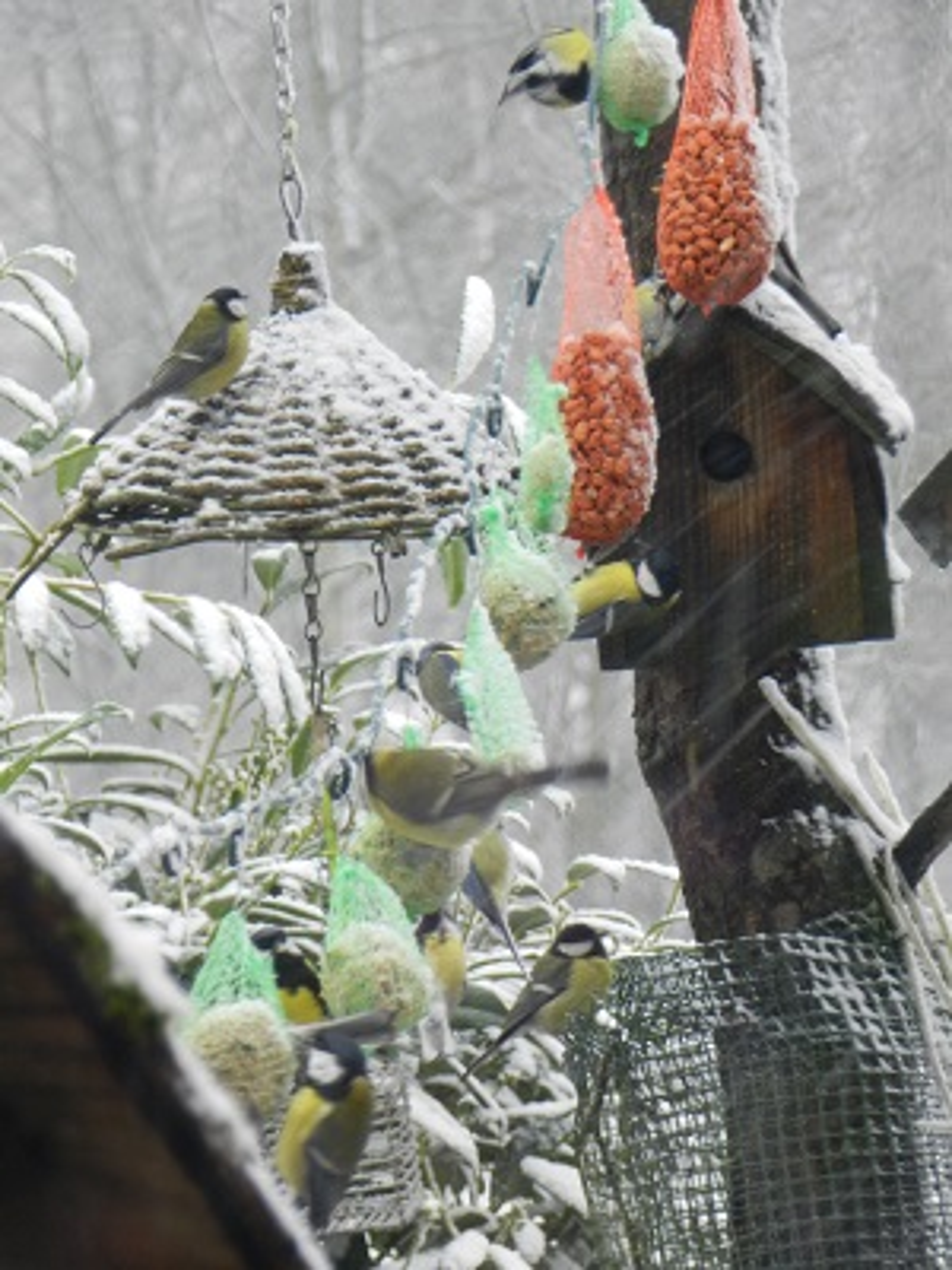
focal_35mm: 309
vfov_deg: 6.4
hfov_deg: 4.8
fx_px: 11331
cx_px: 476
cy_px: 635
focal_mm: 55
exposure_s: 1/25
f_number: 5.4
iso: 400
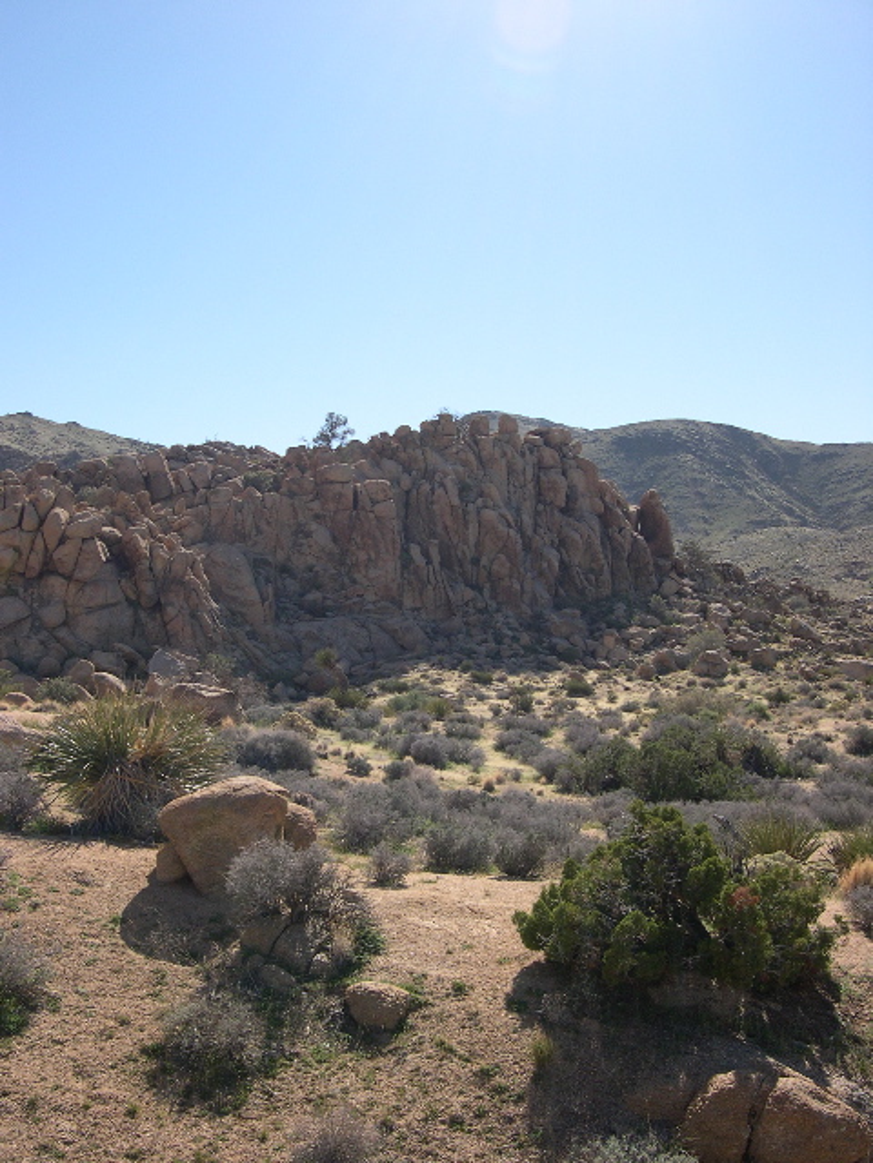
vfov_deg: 49.0
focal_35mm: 38
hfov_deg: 37.7
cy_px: 582
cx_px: 436
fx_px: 1278
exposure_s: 1/211
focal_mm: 8
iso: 100
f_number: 7.6
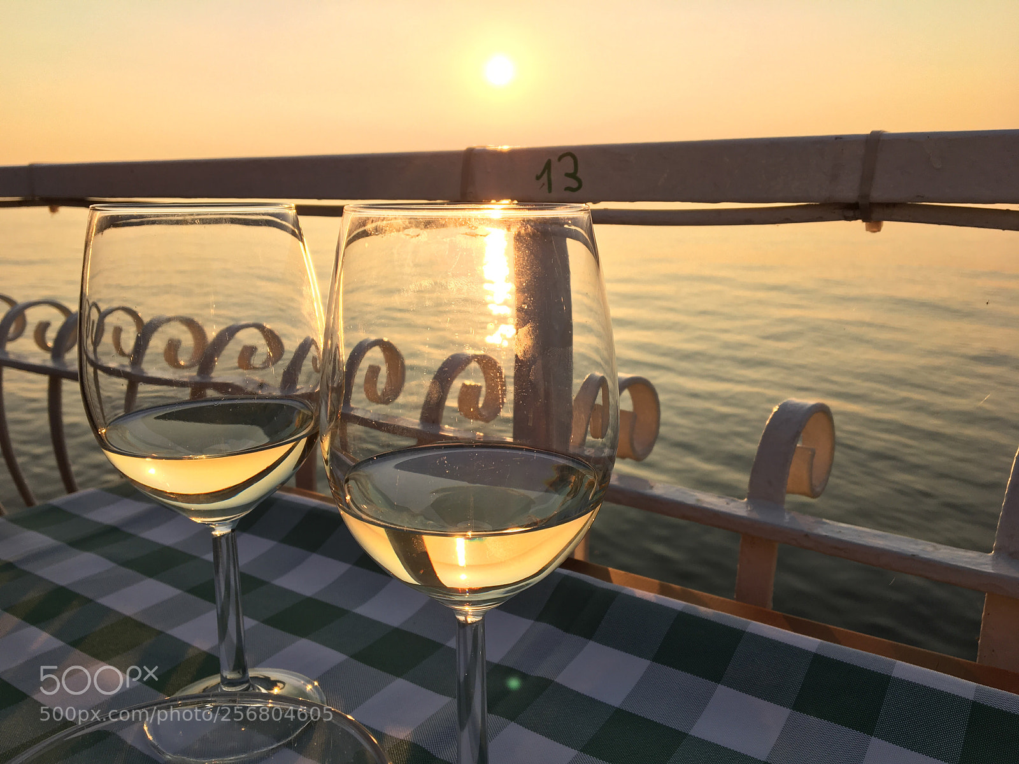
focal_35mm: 29
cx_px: 510
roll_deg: +0.7
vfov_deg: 48.2
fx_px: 854
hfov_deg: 61.7
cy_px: 382
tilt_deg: -12.2
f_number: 2.2
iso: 25
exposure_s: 1/938
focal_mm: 4.15
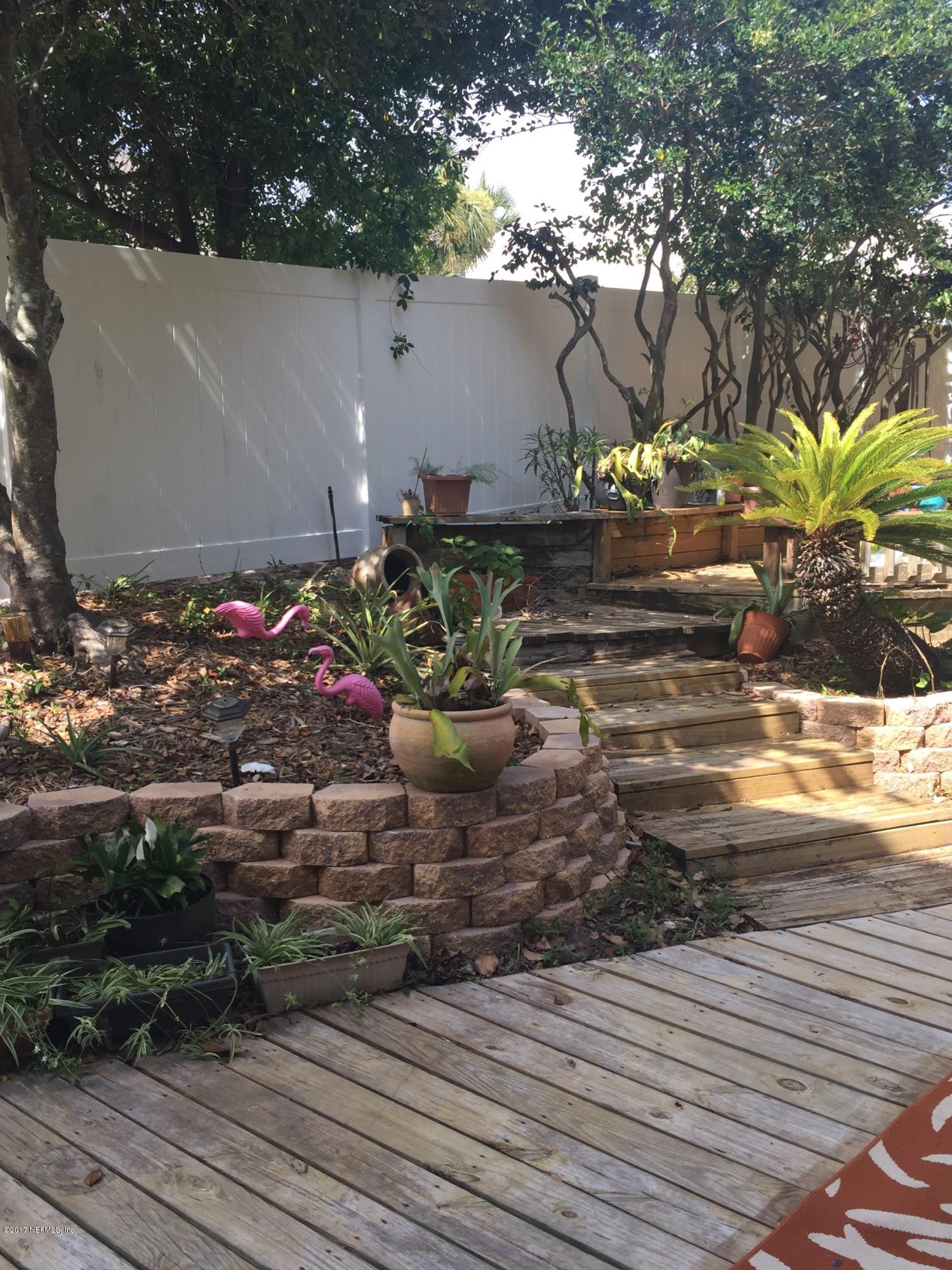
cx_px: 476
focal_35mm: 29
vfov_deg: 61.7
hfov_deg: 48.2
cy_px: 635
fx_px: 1063
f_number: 2.2
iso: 32
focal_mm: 4.15
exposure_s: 1/408
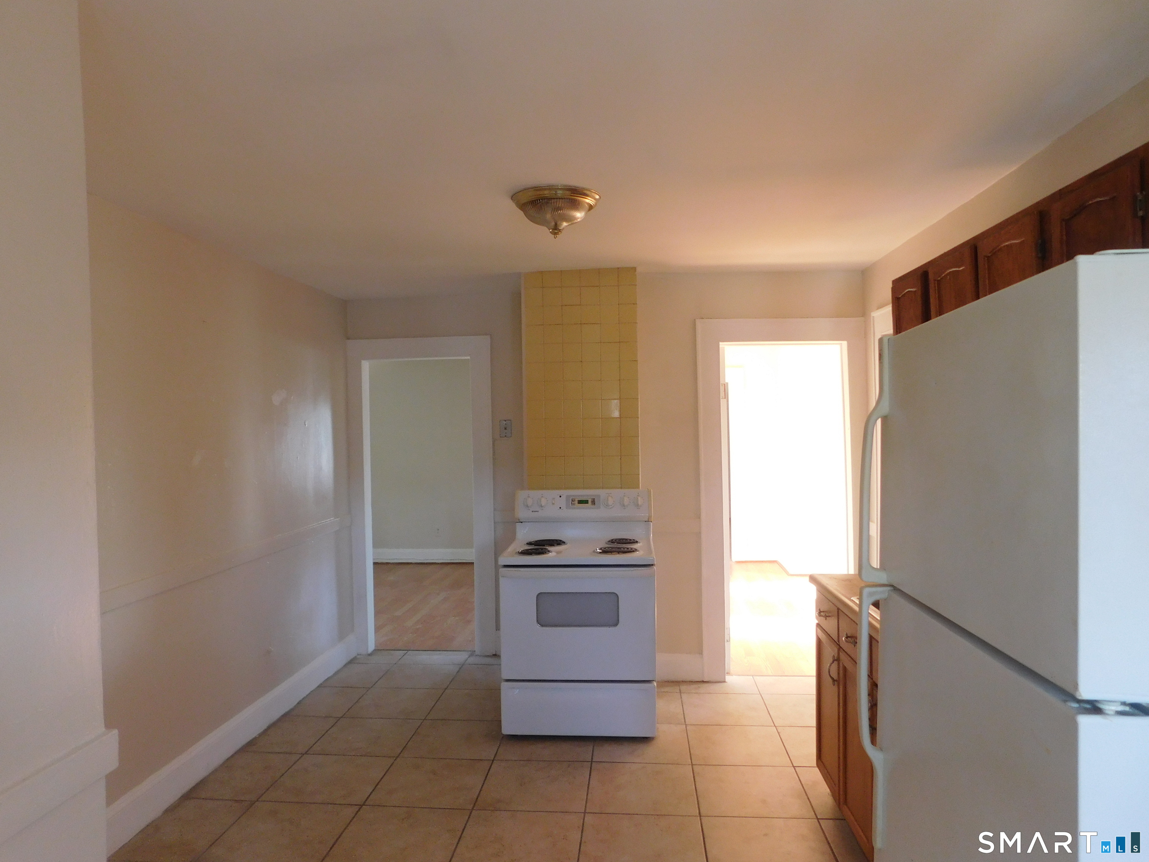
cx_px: 574
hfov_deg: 73.9
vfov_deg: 58.9
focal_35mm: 23
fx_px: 763
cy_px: 431
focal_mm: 4
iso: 200
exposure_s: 1/30
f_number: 3
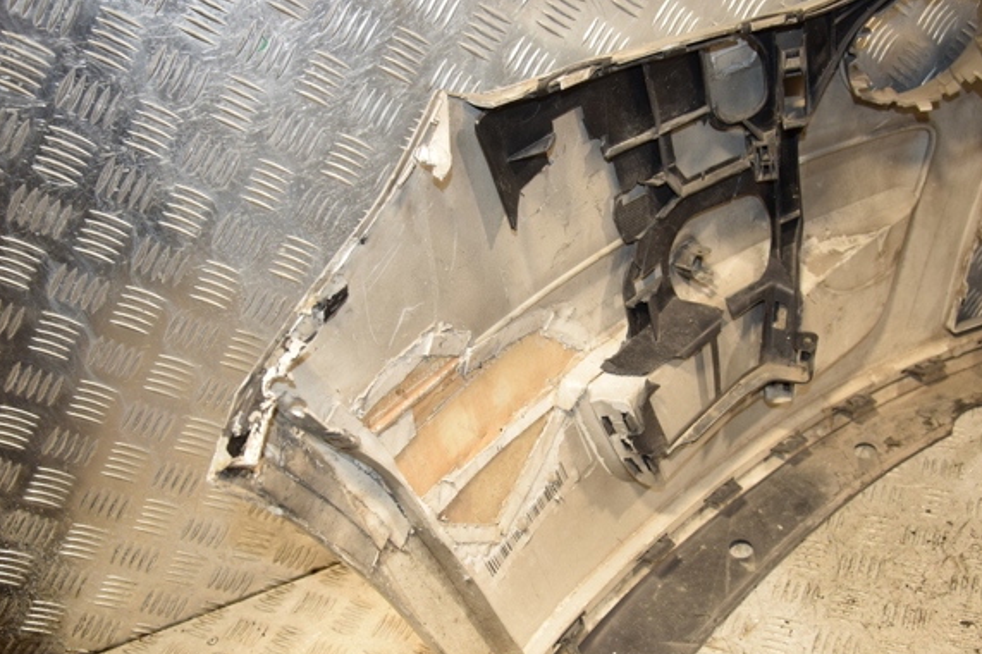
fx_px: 1009
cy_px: 353
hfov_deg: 51.8
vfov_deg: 35.9
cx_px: 540
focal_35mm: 37
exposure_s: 1/200
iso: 800
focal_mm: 22
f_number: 5.6
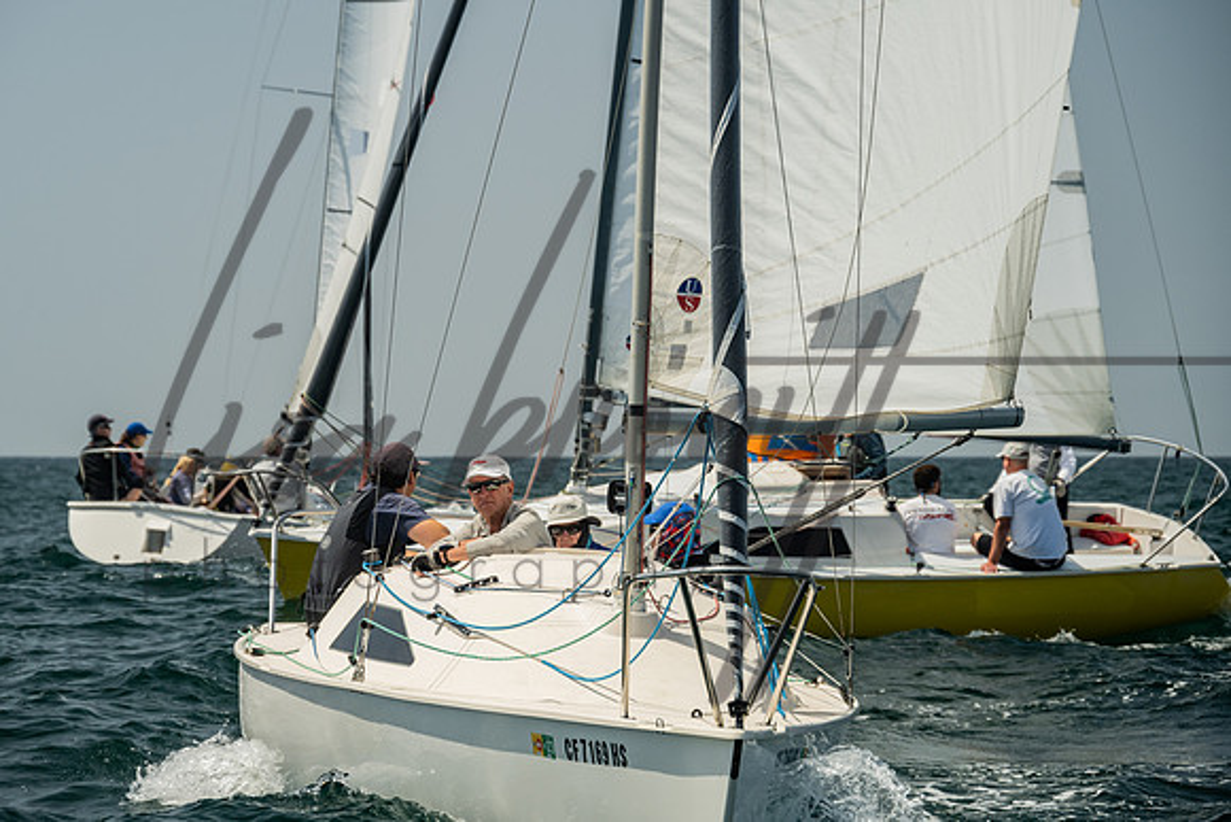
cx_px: 560
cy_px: 383
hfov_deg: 15.5
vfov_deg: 10.4
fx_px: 4527
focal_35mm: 132
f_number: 6.3
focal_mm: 120
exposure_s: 1/800
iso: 320
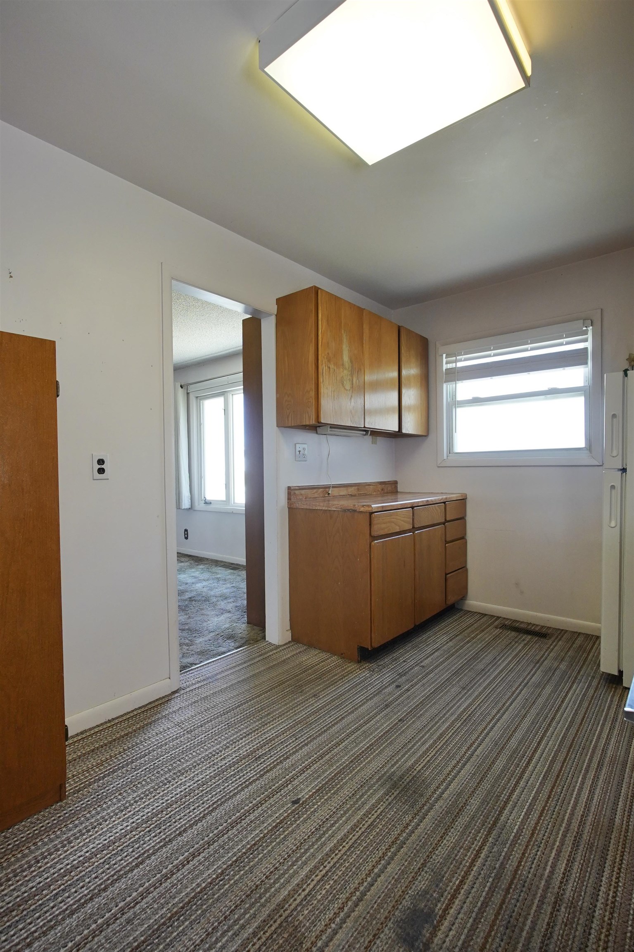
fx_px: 423
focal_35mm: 16
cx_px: 317
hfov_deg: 73.7
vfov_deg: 96.7
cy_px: 476
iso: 800
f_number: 4
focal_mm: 11
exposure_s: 1/160
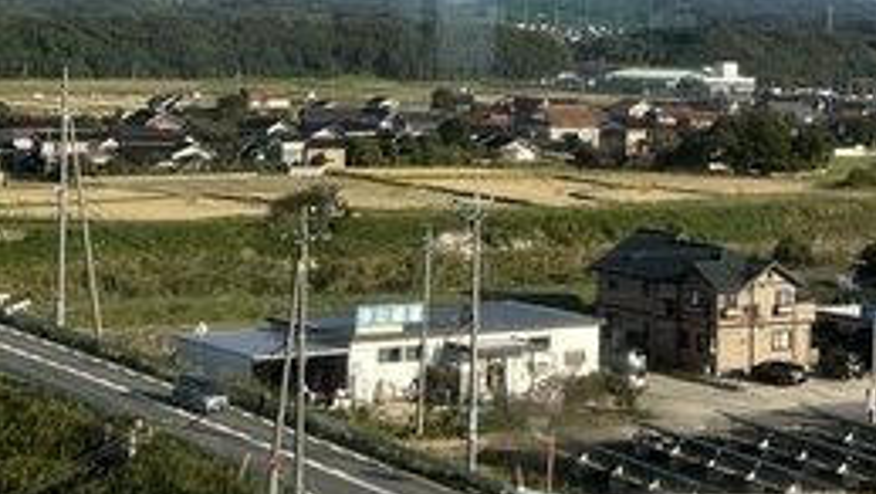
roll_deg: -2.0
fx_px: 2068
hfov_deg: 23.9
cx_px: 536
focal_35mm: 89
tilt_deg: +2.7
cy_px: -2
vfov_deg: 13.4
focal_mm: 5.7
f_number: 1.5
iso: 50
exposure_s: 1/3257
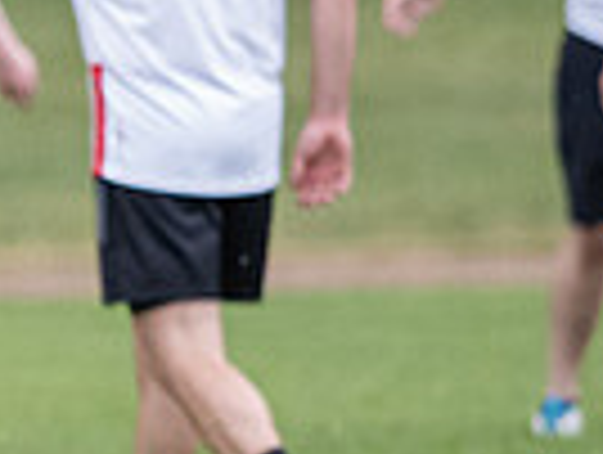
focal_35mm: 1082
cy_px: -258
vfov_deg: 1.4
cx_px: -436
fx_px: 18882
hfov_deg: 1.8
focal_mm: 125
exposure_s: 1/1000
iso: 2000
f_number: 2.8
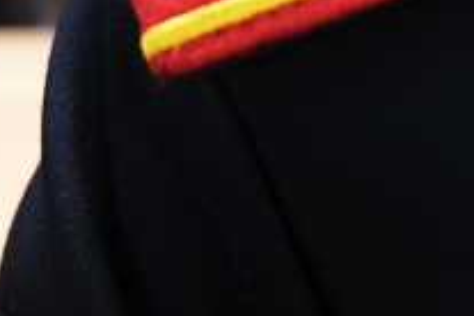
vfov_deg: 13.3
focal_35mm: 98
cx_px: 419
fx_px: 1290
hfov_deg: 20.4
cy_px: -128
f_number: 2.8
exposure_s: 1/125
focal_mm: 18
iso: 2500
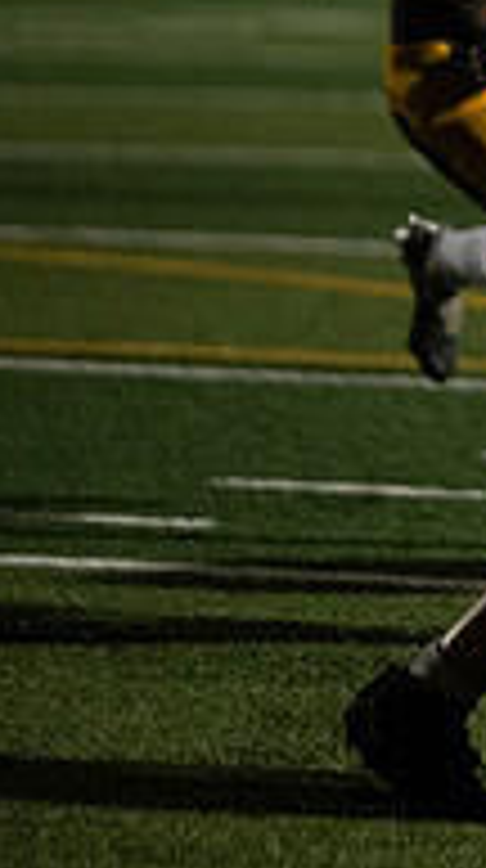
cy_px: 52
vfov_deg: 4.3
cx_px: 1210
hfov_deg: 2.4
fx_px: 11615
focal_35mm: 505
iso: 3200
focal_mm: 160
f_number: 2.8
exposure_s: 1/1000
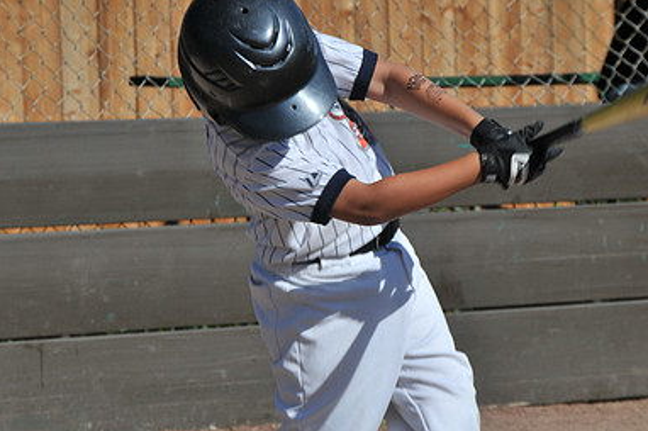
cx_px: 323
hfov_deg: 8.1
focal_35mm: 255
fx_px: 4586
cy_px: 205
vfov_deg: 5.4
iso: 200
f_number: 11
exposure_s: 1/250
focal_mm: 112
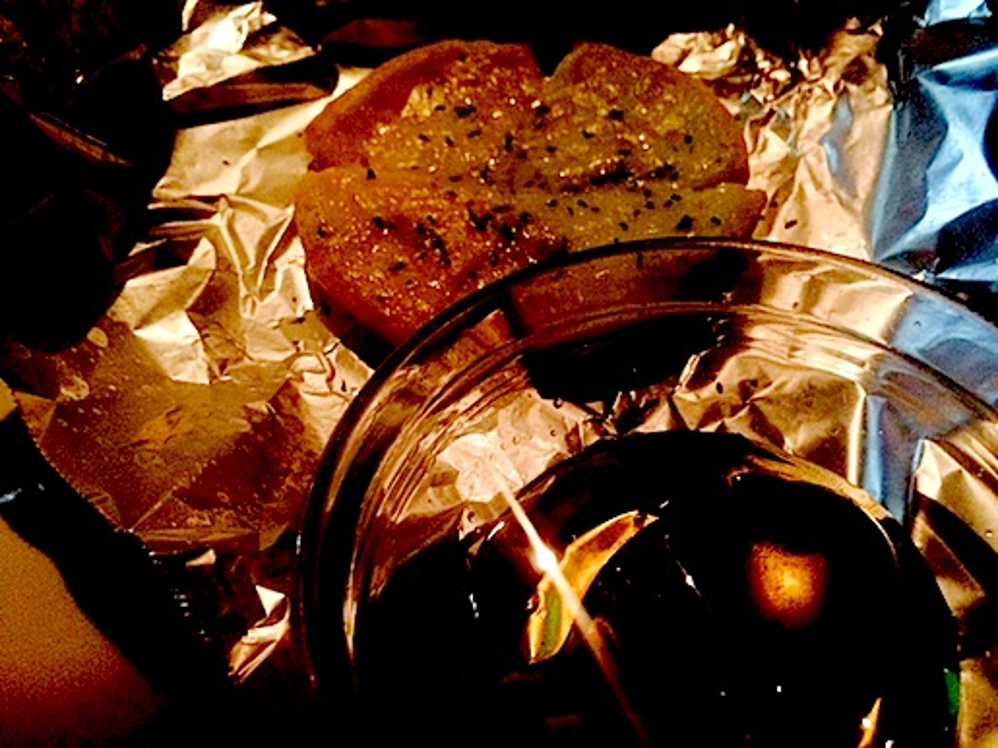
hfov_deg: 60.0
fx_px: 865
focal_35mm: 30
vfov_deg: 46.8
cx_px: 499
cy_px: 374
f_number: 2.2
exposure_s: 1/15
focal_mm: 4.12
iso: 400
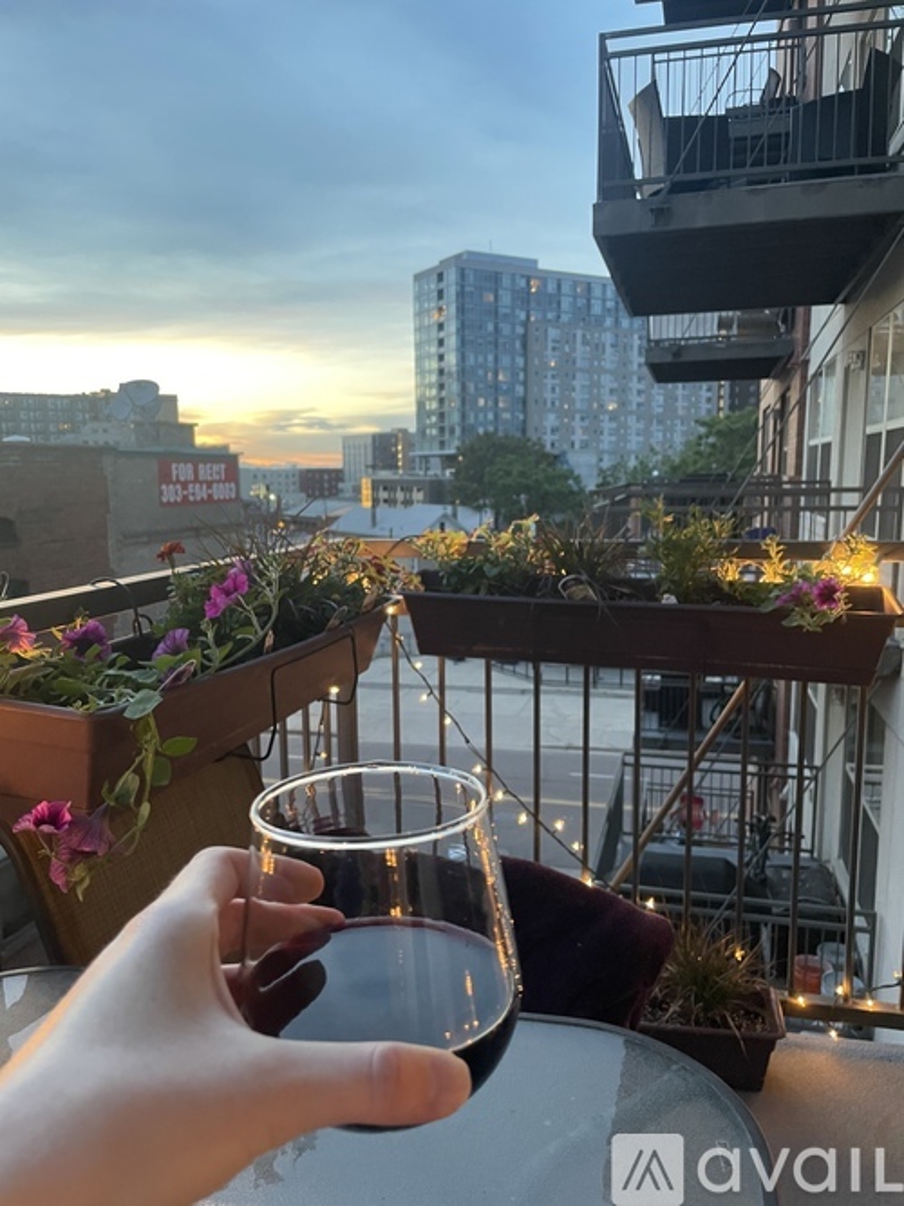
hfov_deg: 53.0
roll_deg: +0.1
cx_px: 452
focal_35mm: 26
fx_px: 906
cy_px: 603
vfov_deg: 67.3
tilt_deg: -8.5
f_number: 1.6
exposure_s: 1/60
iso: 160
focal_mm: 4.2
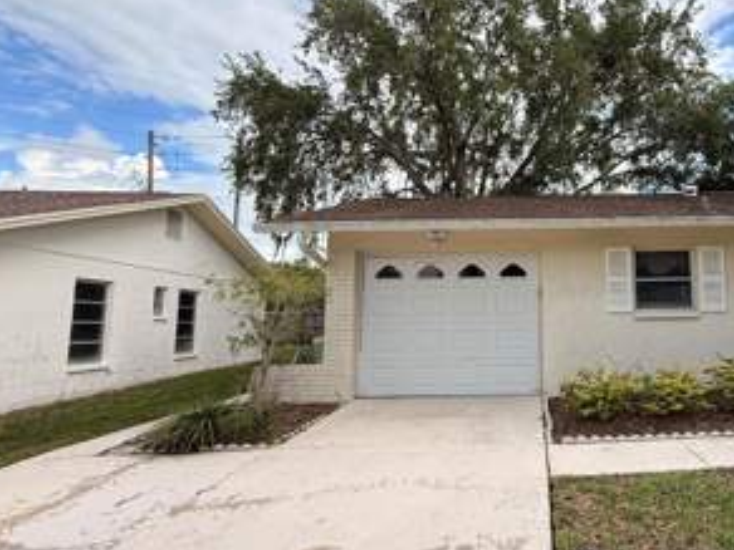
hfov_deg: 69.8
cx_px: 535
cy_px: 261
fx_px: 488
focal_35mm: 23
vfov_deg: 58.9
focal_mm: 2.22
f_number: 2.2
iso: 50
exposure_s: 1/809
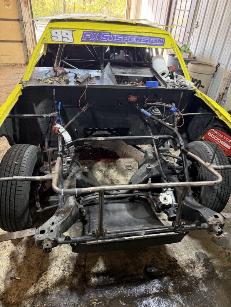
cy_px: 154
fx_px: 214
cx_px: 116
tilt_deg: -34.2
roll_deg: -5.2
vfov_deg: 71.6
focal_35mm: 24
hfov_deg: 56.8
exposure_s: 1/60
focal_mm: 6.76
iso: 250
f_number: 1.78
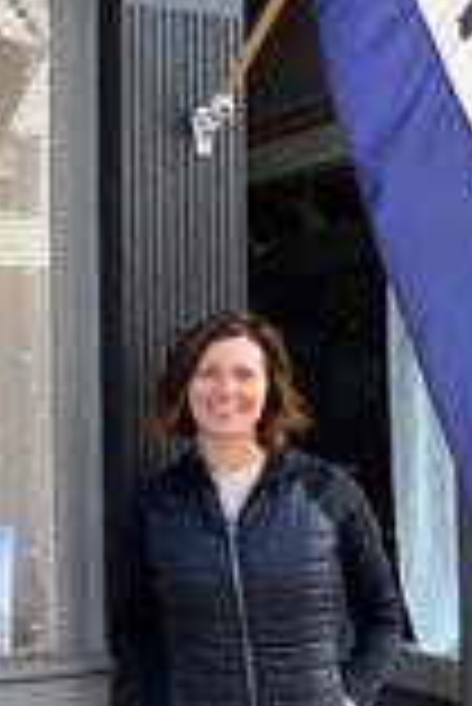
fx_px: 1354
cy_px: 301
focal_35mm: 69
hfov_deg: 18.8
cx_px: -76
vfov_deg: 29.2
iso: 32
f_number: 1.8
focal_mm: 4.25
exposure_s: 1/407
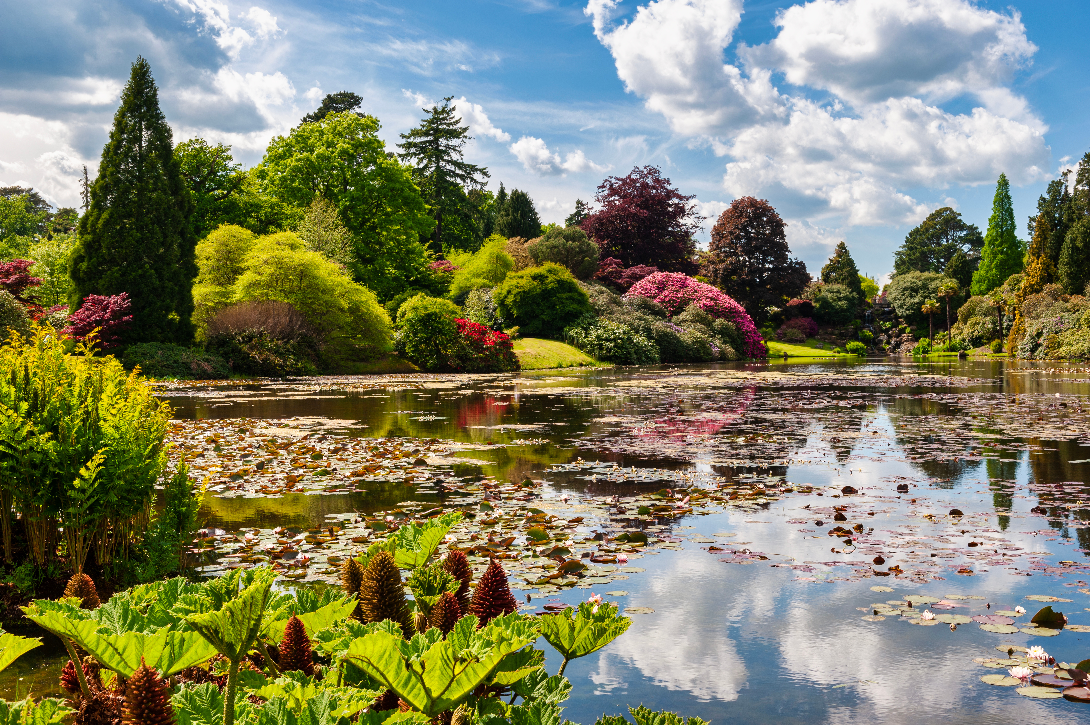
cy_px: 362
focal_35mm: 38
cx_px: 545
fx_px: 1150
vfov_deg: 35.0
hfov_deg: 50.7
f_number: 14
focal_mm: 38
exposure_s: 1/200
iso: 200
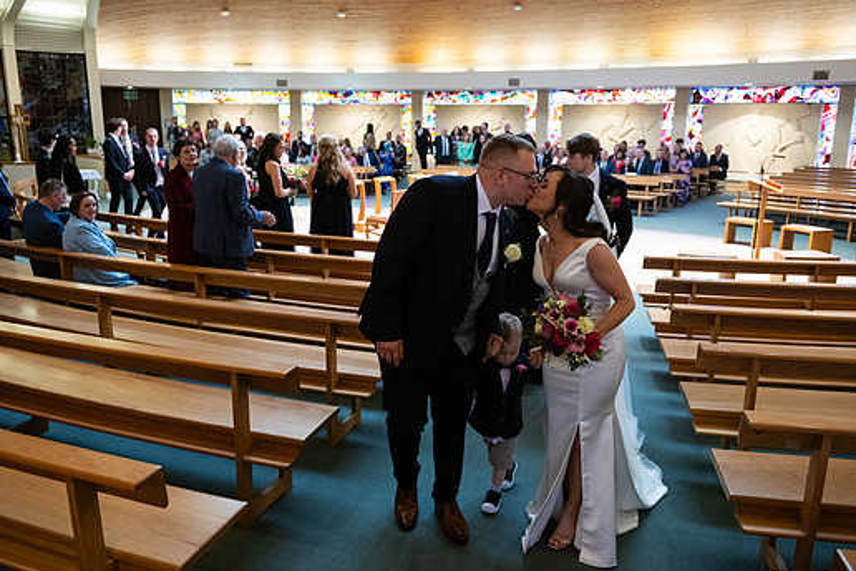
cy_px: 291
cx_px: 428
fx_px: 642
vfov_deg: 47.9
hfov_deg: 67.4
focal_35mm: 27
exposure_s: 1/160
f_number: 3.5
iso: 1000
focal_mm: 24
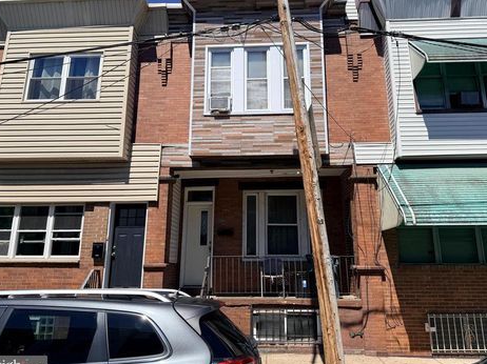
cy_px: 179
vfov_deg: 53.0
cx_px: 247
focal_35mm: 26
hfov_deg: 67.3
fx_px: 366
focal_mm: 6.76
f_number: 1.78
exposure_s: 1/5319
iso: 80
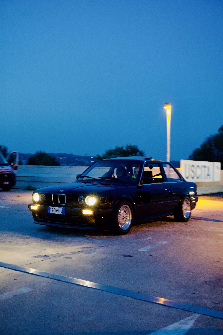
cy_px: 168
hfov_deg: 31.9
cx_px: 112
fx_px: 390
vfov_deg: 46.4
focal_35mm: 42
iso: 6400
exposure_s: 1/40
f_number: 4.5
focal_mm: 28
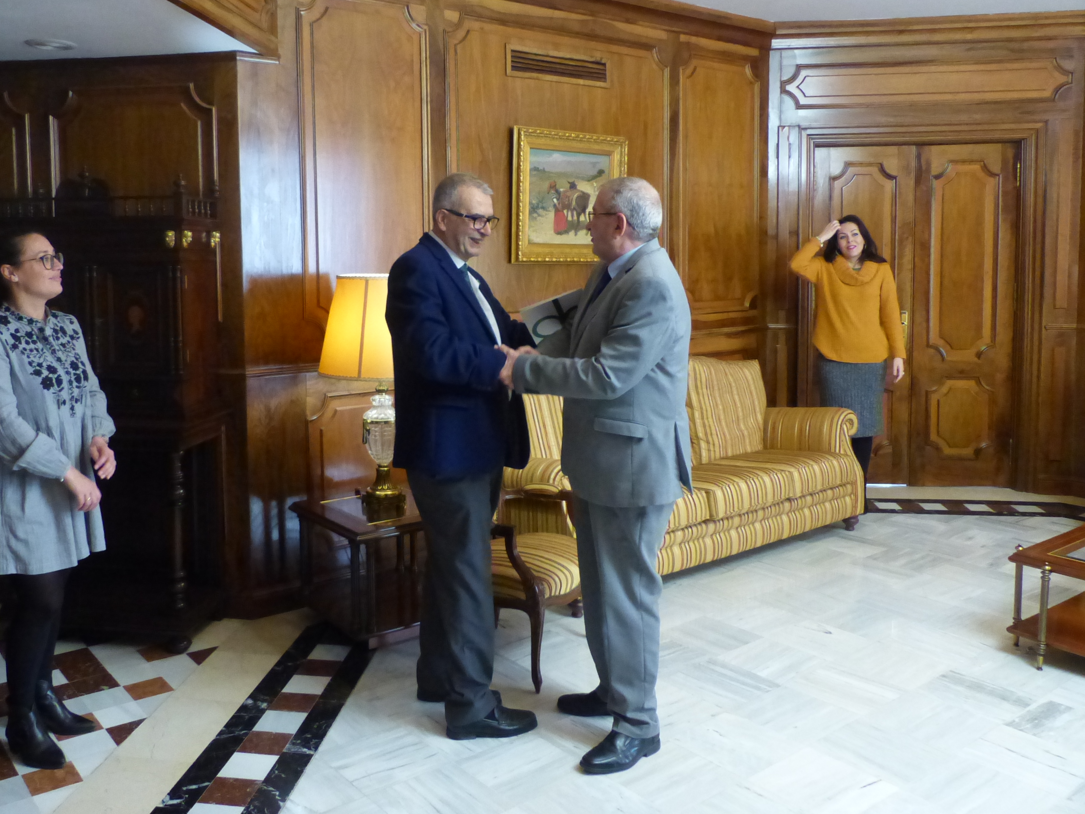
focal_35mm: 30
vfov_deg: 46.6
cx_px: 481
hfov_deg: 59.8
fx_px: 940
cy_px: 329
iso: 800
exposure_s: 1/60
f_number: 2.8
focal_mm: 4.5
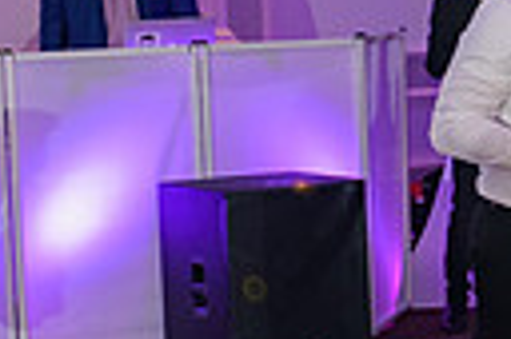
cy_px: 110
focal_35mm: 145
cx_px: 691
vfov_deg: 9.4
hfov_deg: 13.6
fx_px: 2056
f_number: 3.2
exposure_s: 1/125
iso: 1600
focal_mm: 32
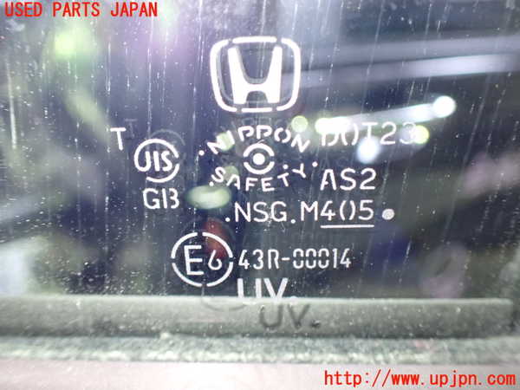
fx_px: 451
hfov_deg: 60.0
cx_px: 260
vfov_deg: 46.8
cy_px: 195
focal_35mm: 30
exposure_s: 1/30
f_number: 2.3
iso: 1250
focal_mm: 5.4
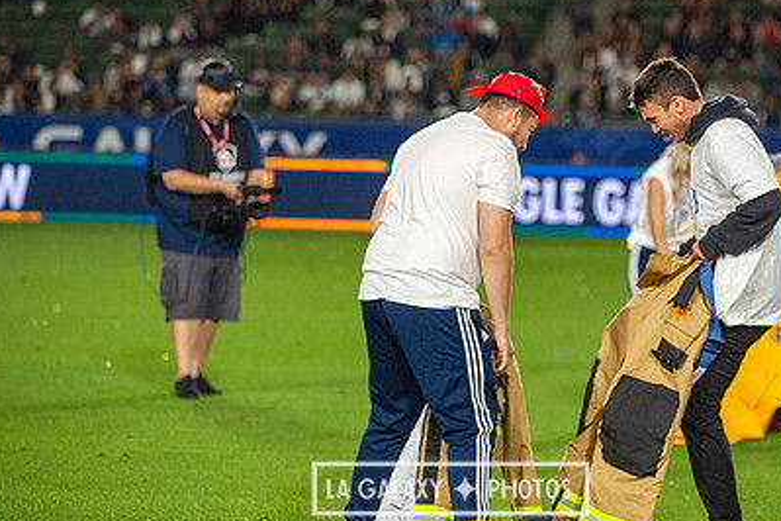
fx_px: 4100
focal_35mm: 189
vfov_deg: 7.3
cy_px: 194
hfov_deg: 10.9
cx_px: 450
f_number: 2.8
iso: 3200
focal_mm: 130
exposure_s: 1/2500
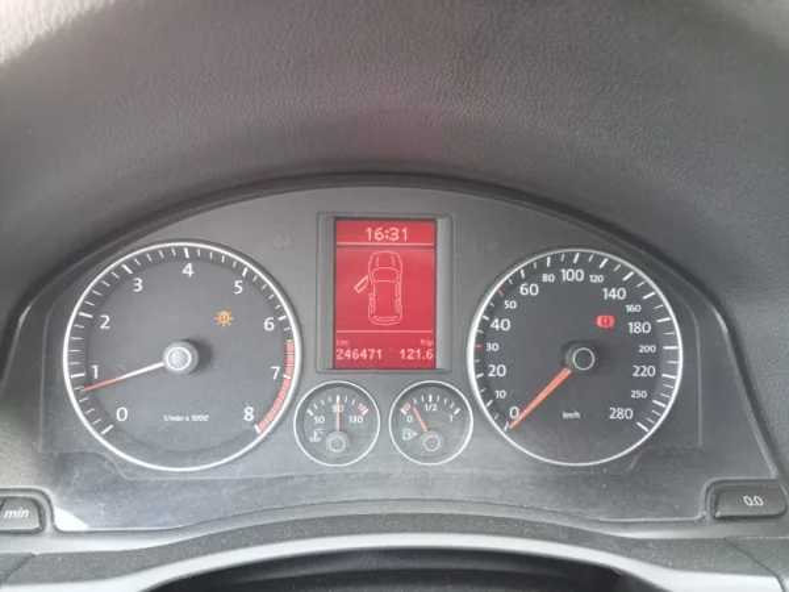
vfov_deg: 49.7
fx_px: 638
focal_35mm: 28
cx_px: 394
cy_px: 296
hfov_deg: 63.4
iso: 1000
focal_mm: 3.46
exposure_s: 1/100
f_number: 2.2
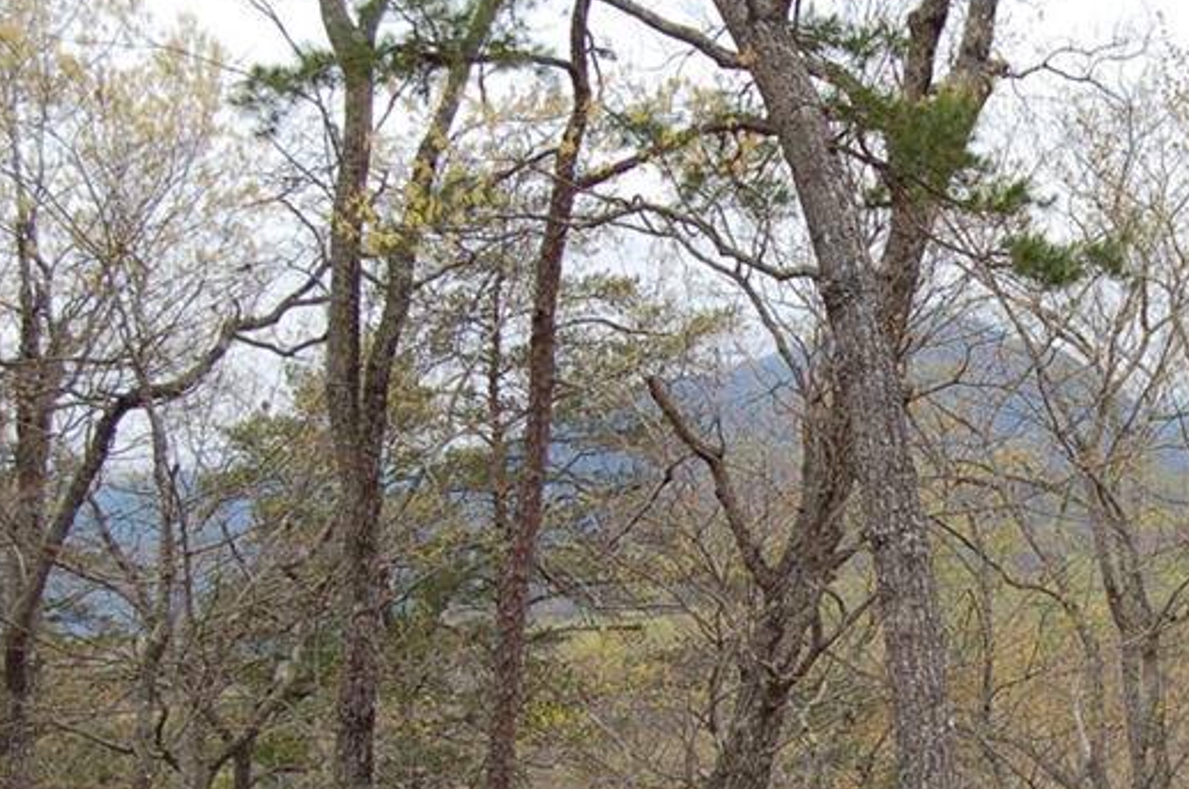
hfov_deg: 19.8
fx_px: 3331
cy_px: 674
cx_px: 1104
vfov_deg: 13.4
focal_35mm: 101
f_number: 5.6
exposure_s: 1/125
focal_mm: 34
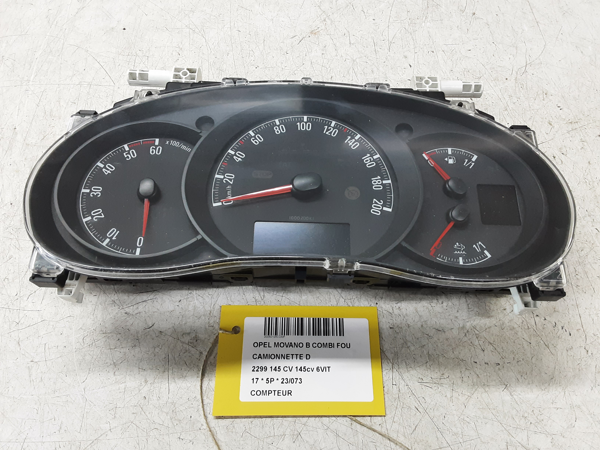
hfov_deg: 65.3
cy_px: 225
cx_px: 300
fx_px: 468
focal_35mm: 27
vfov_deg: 51.4
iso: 160
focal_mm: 2.91
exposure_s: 1/50
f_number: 1.9
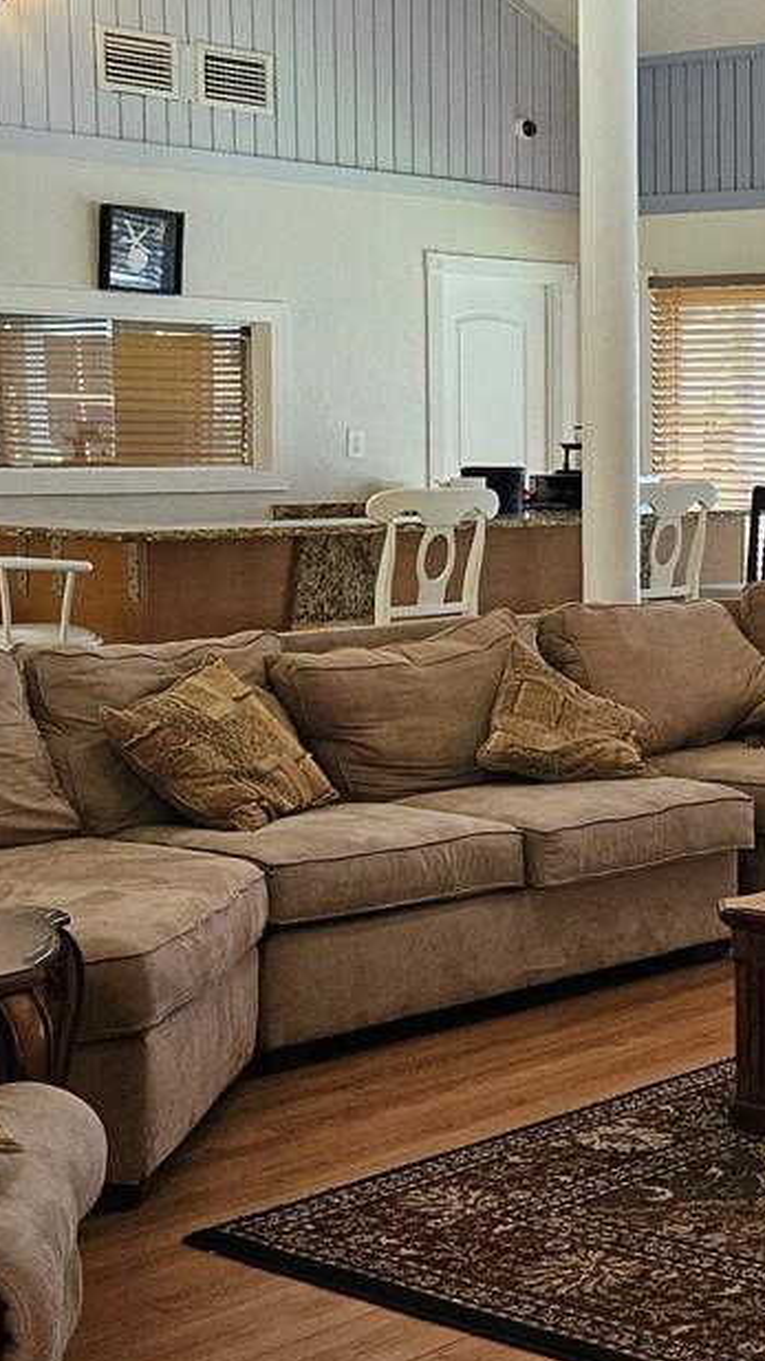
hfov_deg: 17.0
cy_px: 598
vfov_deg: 32.3
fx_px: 2344
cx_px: 1109
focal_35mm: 65
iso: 320
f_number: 1.8
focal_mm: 5.4
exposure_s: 1/120
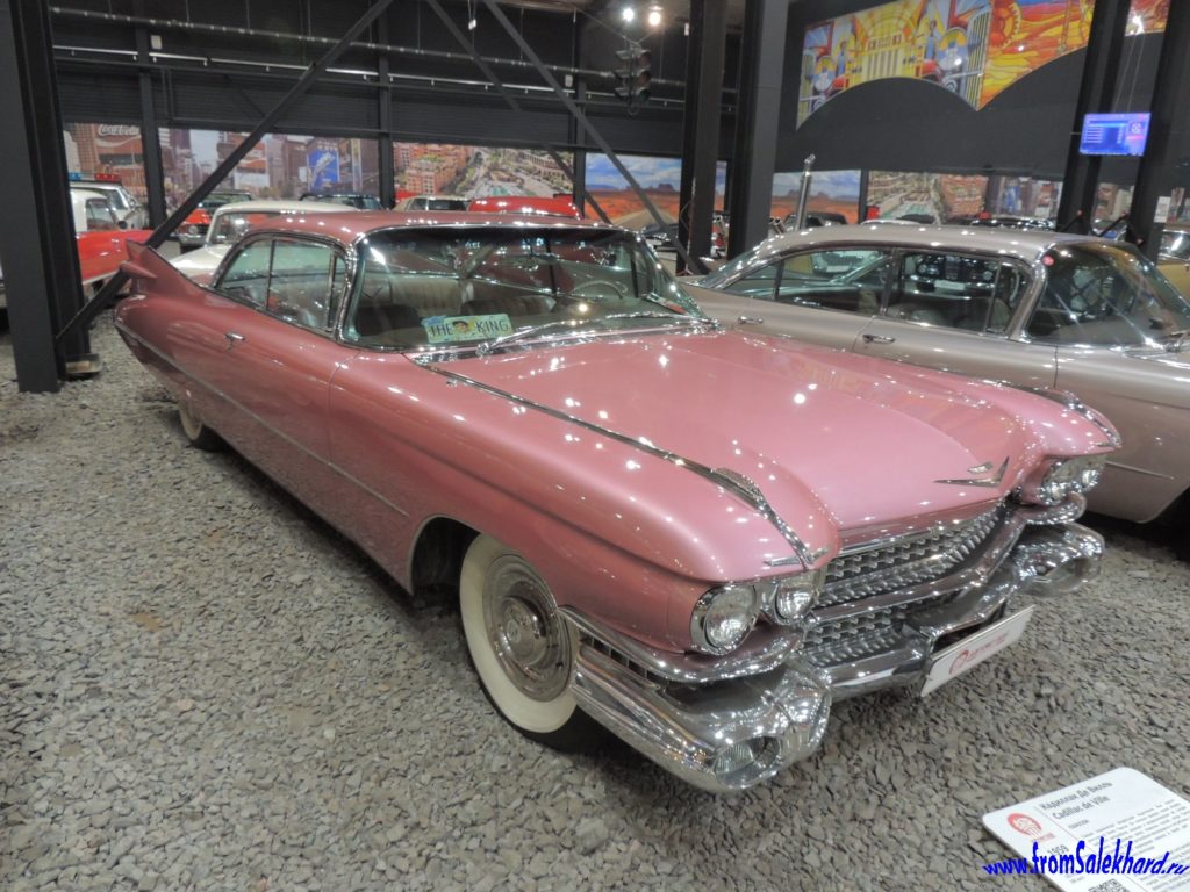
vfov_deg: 56.8
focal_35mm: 24
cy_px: 446
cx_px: 595
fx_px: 825
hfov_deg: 71.6
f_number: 3
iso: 400
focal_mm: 4.3
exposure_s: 1/13
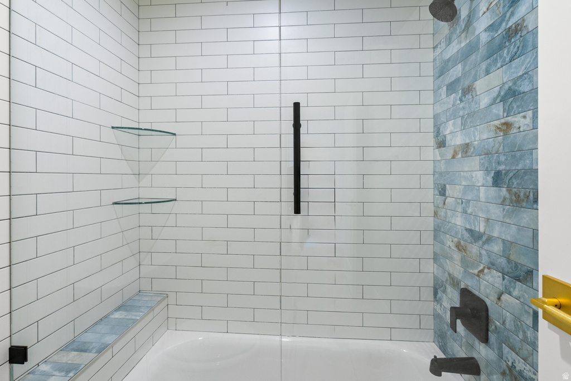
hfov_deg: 96.7
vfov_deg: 73.8
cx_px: 286
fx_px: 254
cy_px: 190
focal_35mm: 16
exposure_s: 1/8
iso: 400
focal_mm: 16
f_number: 9
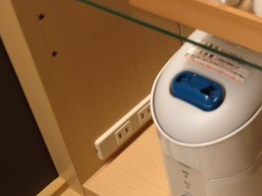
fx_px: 575
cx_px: 278
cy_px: 62
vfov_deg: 19.3
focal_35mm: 76
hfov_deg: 24.2
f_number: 2.4
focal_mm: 4.28
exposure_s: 1/20
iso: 100
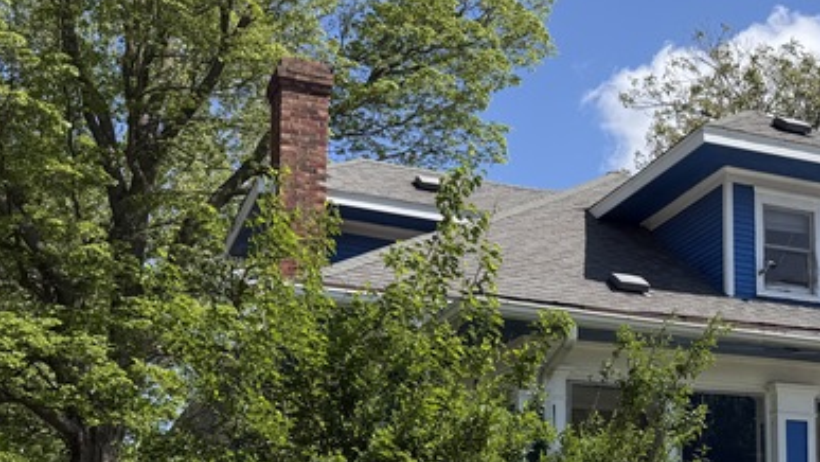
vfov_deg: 21.2
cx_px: 689
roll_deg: +0.3
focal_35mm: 54
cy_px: 498
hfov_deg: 36.8
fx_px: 1175
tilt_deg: +4.4
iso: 80
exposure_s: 1/4167
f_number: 1.78
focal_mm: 6.76
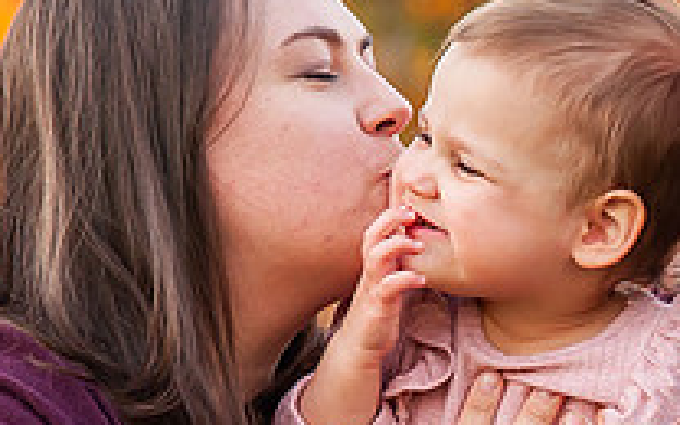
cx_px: 652
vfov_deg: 5.4
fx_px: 4503
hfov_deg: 8.6
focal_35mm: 243
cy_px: 426
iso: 640
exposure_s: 1/200
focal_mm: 70
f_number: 4.5
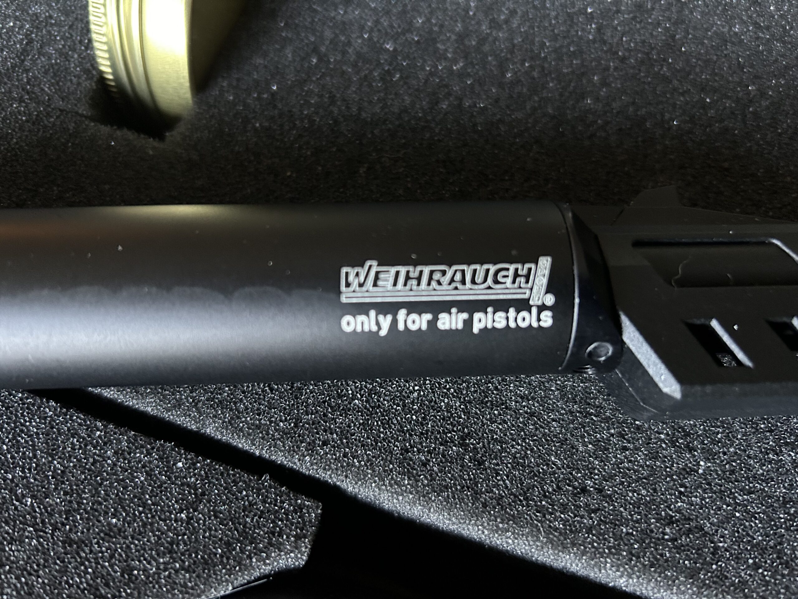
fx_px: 599
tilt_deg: -69.2
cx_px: 399
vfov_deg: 53.1
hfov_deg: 67.3
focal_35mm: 26
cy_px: 300
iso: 640
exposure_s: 1/32
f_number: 1.5
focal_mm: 5.7
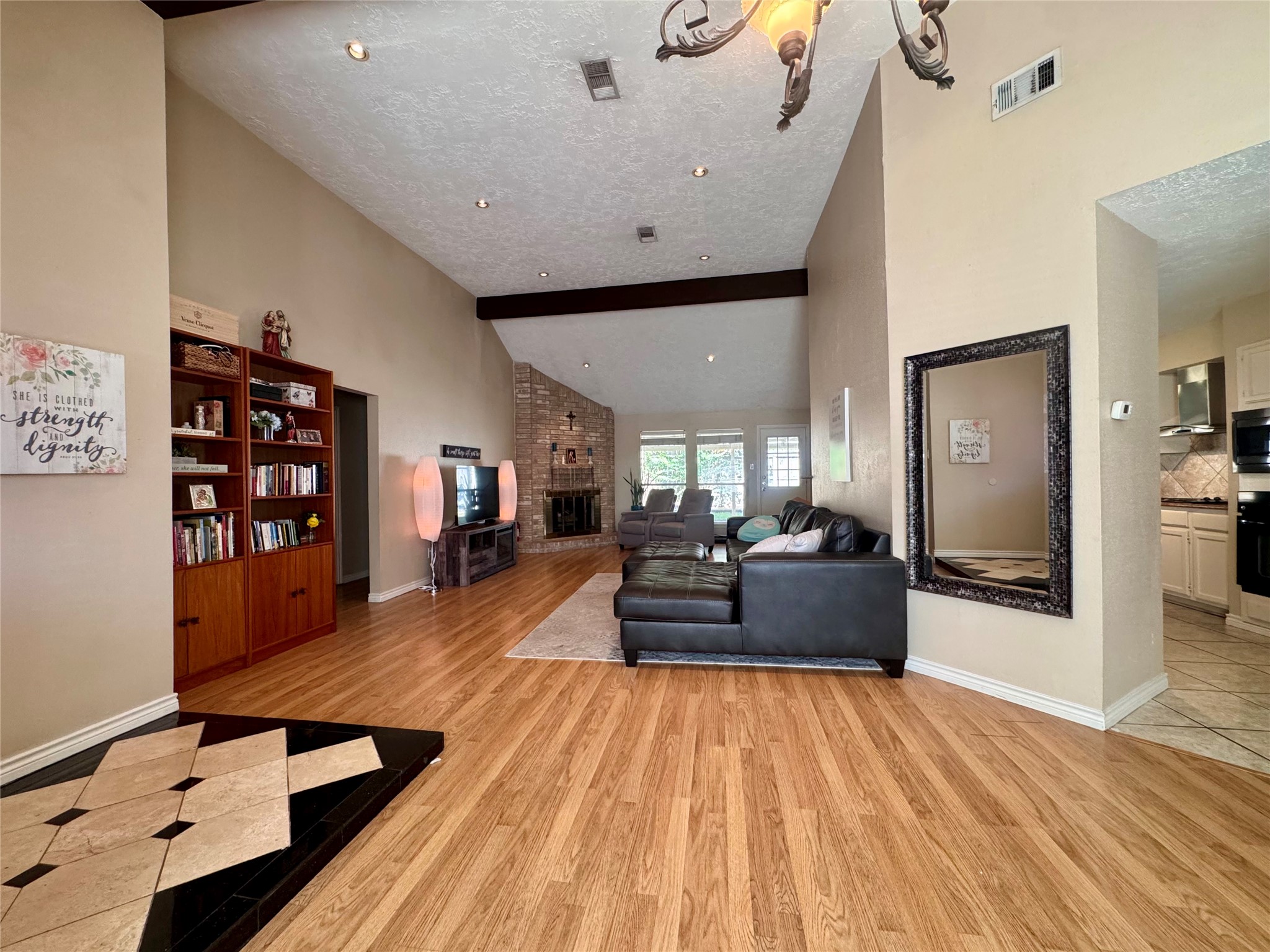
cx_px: 635
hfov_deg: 102.1
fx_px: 514
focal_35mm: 14
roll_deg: +0.7
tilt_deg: -0.5
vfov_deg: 85.7
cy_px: 476
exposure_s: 1/120
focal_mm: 2.22
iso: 250
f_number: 2.2
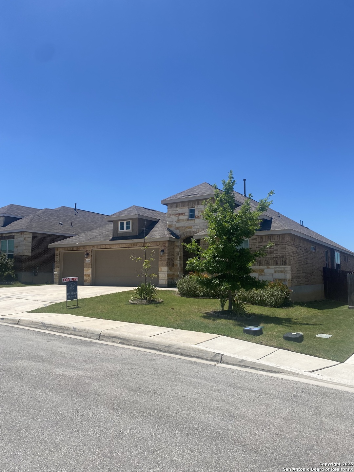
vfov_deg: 67.3
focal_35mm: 26
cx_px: 177
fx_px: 355
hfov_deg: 53.1
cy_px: 236
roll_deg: -0.1
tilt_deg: +5.7
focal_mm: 4.25
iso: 32
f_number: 1.8
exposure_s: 1/3731
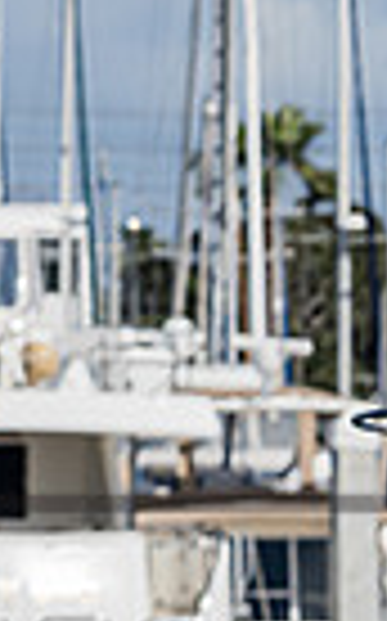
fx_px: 17469
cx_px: -618
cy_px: 626
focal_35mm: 1033
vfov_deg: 2.0
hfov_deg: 1.3
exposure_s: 1/1250
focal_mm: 200
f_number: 9
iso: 320
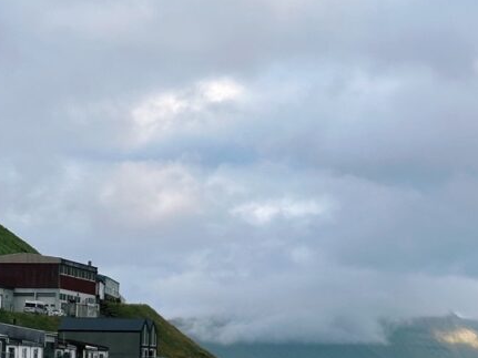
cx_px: 235
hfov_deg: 17.3
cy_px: 289
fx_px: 1574
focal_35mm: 114
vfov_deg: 12.9
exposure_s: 1/1272
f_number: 1.78
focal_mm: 6.86
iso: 64
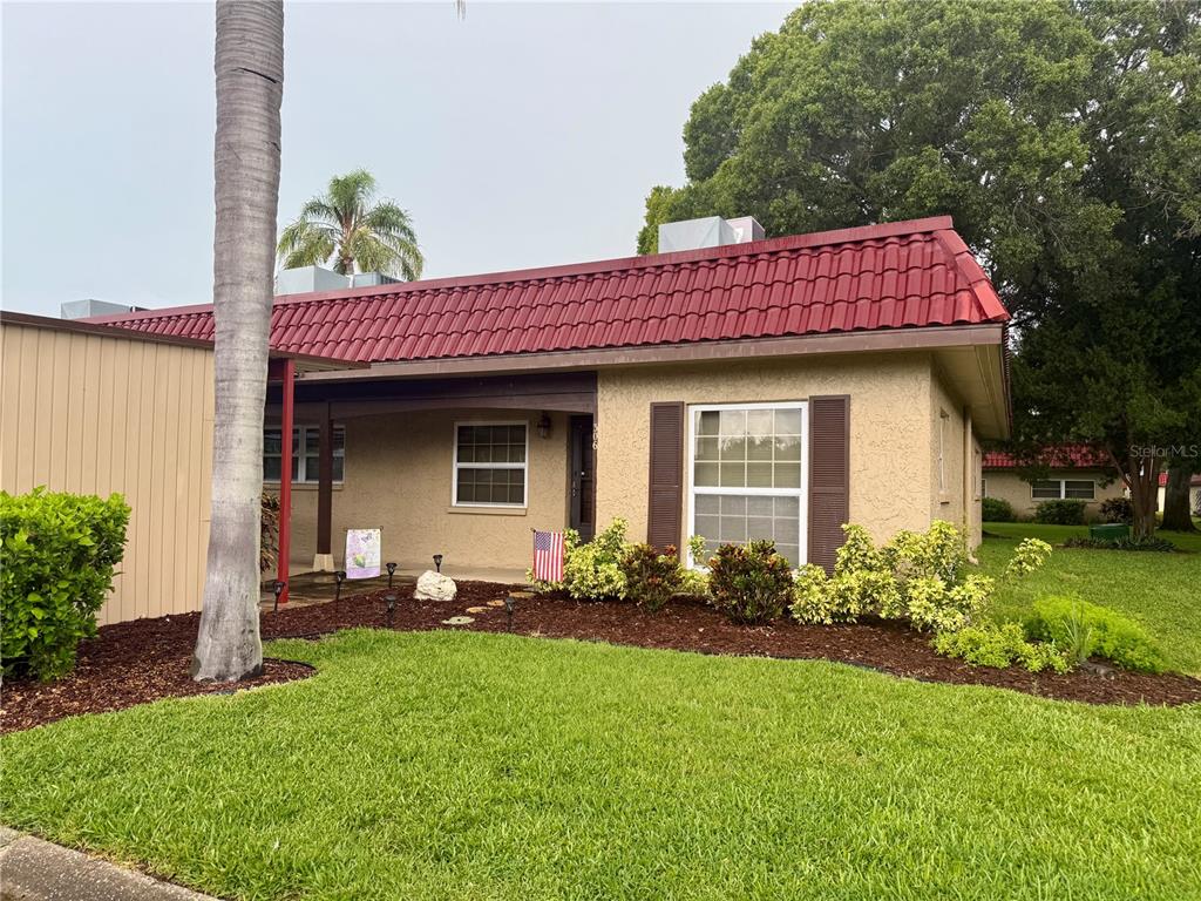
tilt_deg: +3.2
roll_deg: -0.7
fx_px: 833
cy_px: 450
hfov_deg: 71.6
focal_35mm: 24
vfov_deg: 56.8
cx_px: 600
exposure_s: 1/504
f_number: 1.78
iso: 80
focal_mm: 6.76
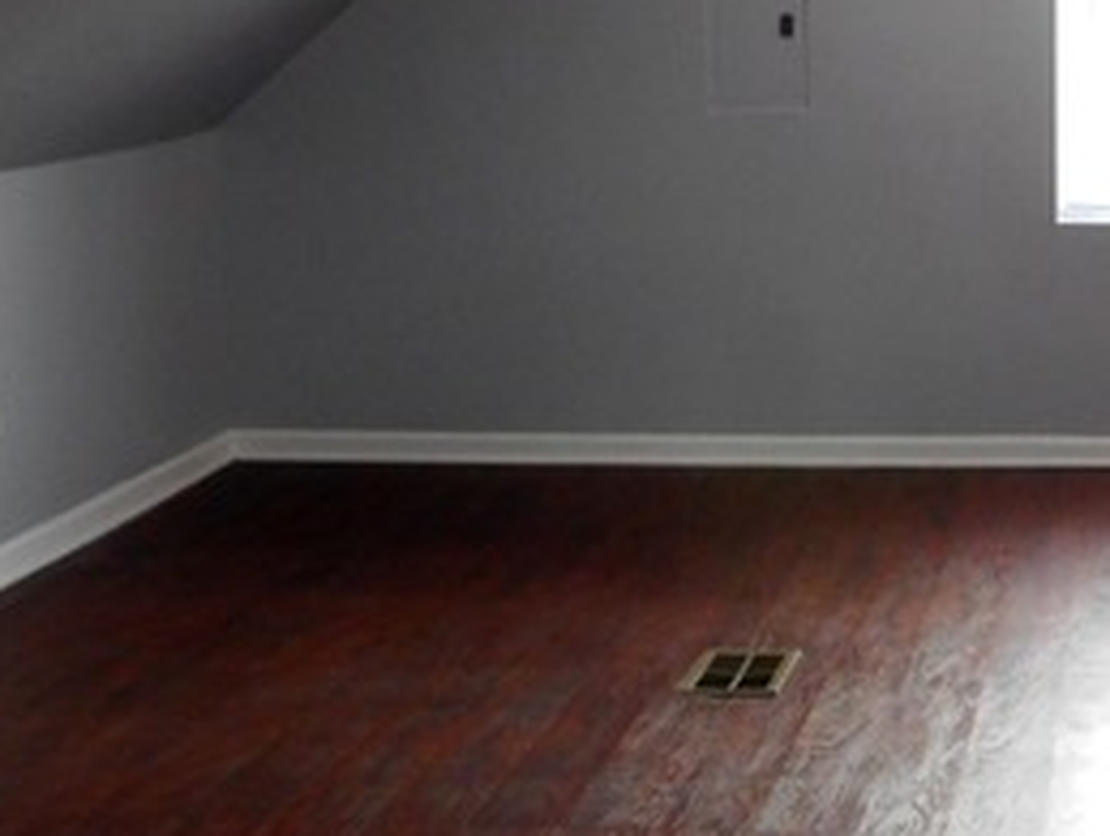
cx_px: 1050
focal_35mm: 74
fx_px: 2376
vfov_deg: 19.8
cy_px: 236
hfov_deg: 25.3
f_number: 3.2
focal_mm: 5.3
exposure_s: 1/30
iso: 280
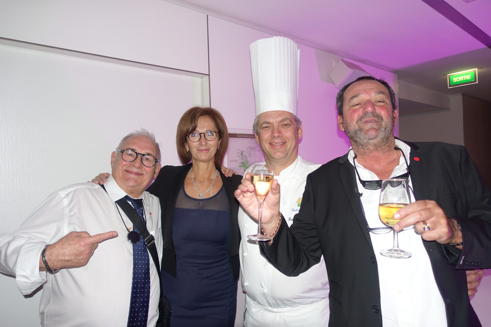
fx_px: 327
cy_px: 164
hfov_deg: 73.7
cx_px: 246
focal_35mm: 24
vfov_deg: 53.1
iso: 200
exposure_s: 1/30
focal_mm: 8.98
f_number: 2
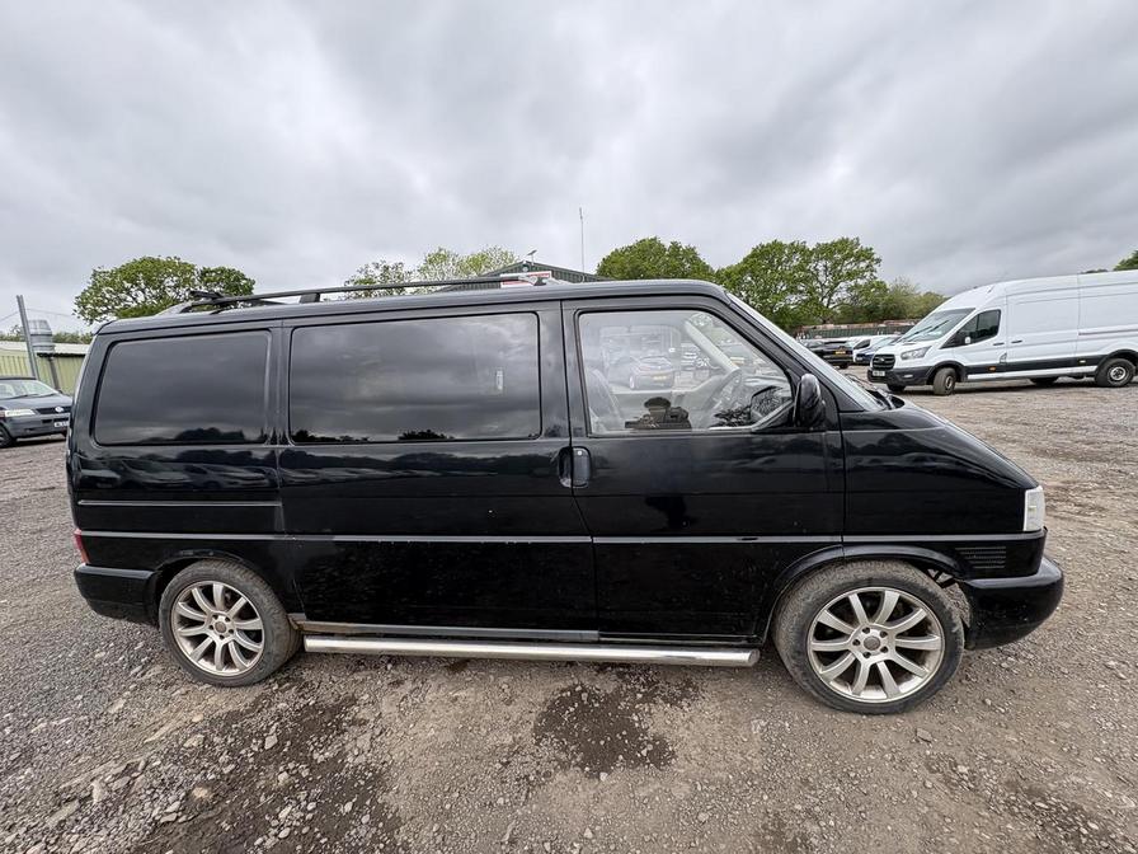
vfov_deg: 85.7
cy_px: 427
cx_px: 569
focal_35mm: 14
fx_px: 460
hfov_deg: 102.1
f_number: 2.2
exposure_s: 1/591
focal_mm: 2.22
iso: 64
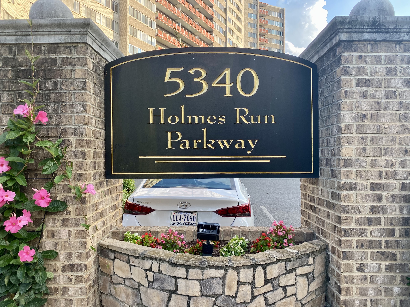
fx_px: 308
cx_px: 205
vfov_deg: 53.1
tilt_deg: +1.1
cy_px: 154
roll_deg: -0.1
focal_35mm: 26
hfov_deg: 67.3
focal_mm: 4.25
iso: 32
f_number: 1.8
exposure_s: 1/285
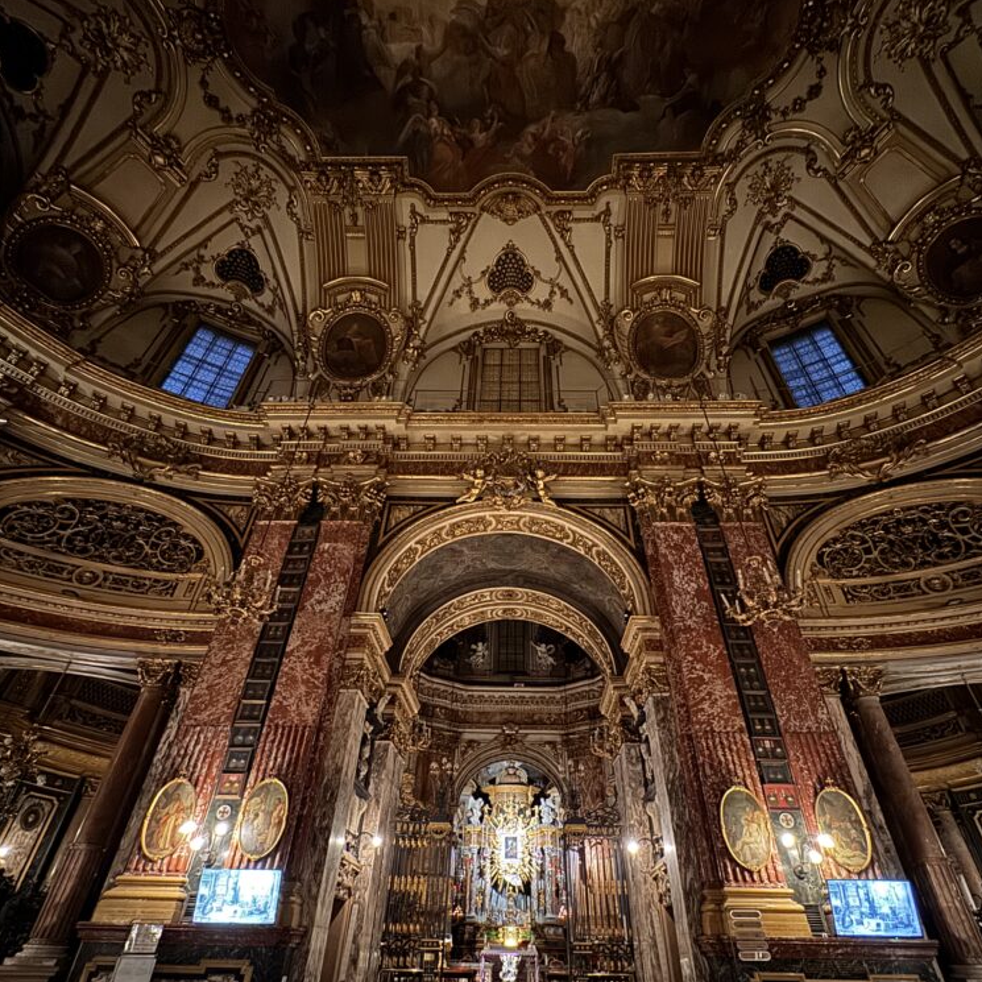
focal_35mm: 17
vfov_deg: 83.4
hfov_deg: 84.0
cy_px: 563
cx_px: 502
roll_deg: -1.1
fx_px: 546
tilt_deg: +36.6
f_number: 2.2
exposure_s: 1/10
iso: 1250
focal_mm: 2.22
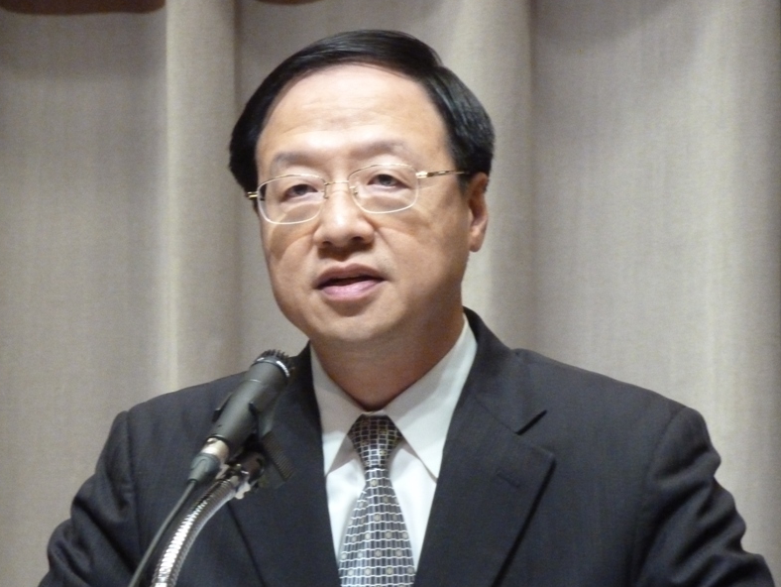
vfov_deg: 4.2
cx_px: 408
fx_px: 8014
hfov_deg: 5.6
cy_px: 317
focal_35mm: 355
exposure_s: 1/50
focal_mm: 49.2
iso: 800
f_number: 4.9
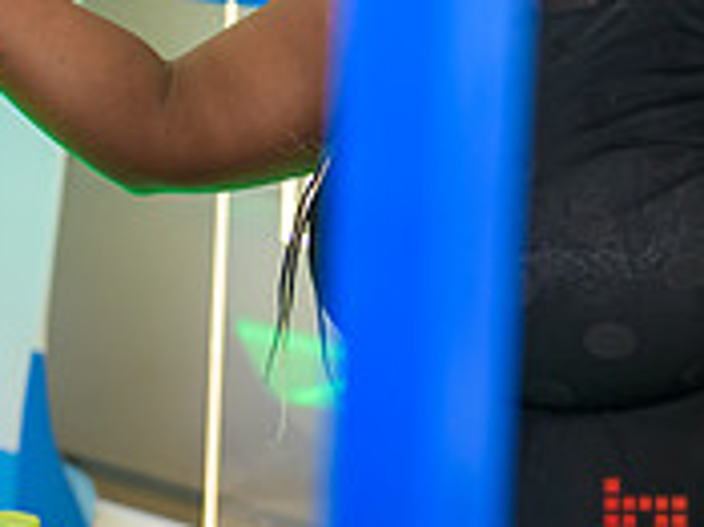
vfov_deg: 10.9
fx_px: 2723
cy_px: -91
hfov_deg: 14.0
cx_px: -278
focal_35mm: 134
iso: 400
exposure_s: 1/125
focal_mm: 42
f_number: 3.2
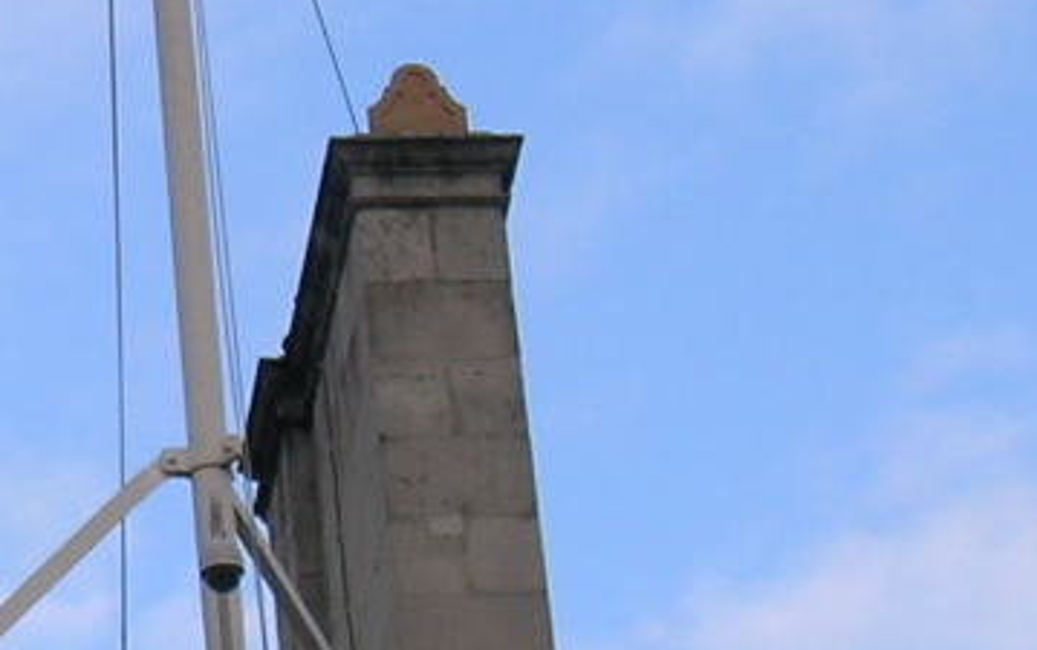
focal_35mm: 288
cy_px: 81
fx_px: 8146
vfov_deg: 4.6
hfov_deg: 7.1
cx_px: -693
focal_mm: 12.6
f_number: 5.9
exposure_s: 1/140
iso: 50
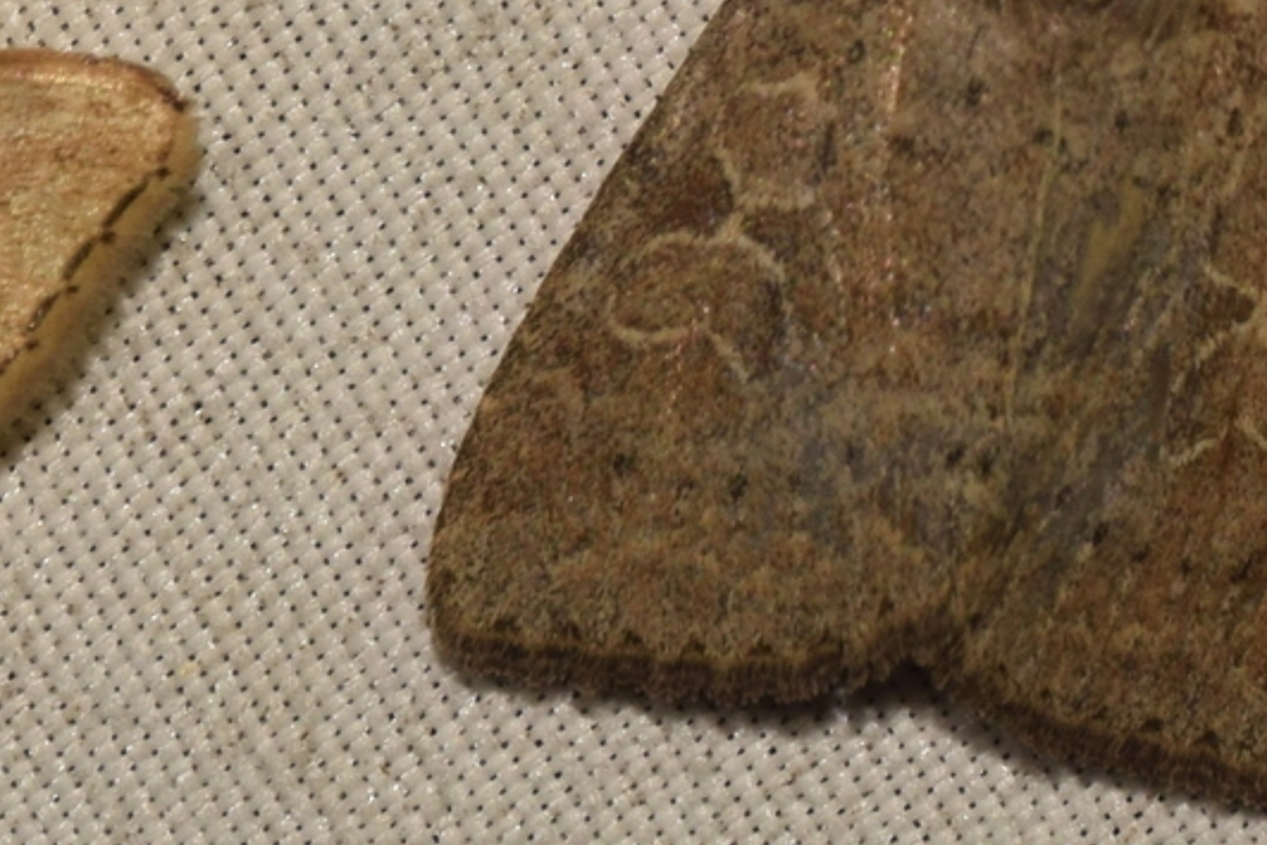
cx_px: 993
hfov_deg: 5.4
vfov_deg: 3.6
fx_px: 13373
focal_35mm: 380
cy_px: 100
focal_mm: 140
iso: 125
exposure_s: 1/160
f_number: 14
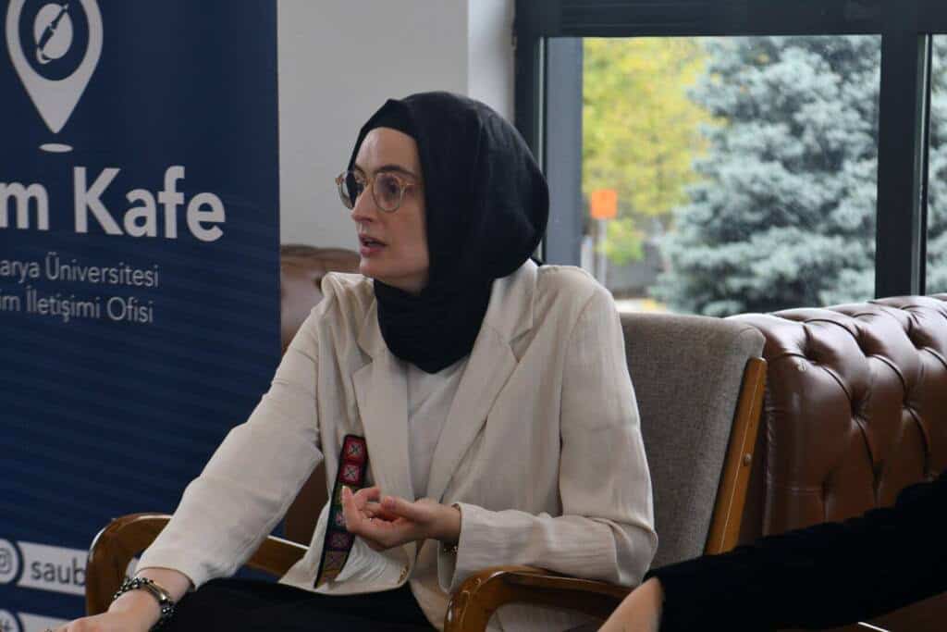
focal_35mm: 105
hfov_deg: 19.5
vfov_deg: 13.0
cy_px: 316
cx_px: 474
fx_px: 2762
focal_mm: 70
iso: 500
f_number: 5
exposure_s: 1/400
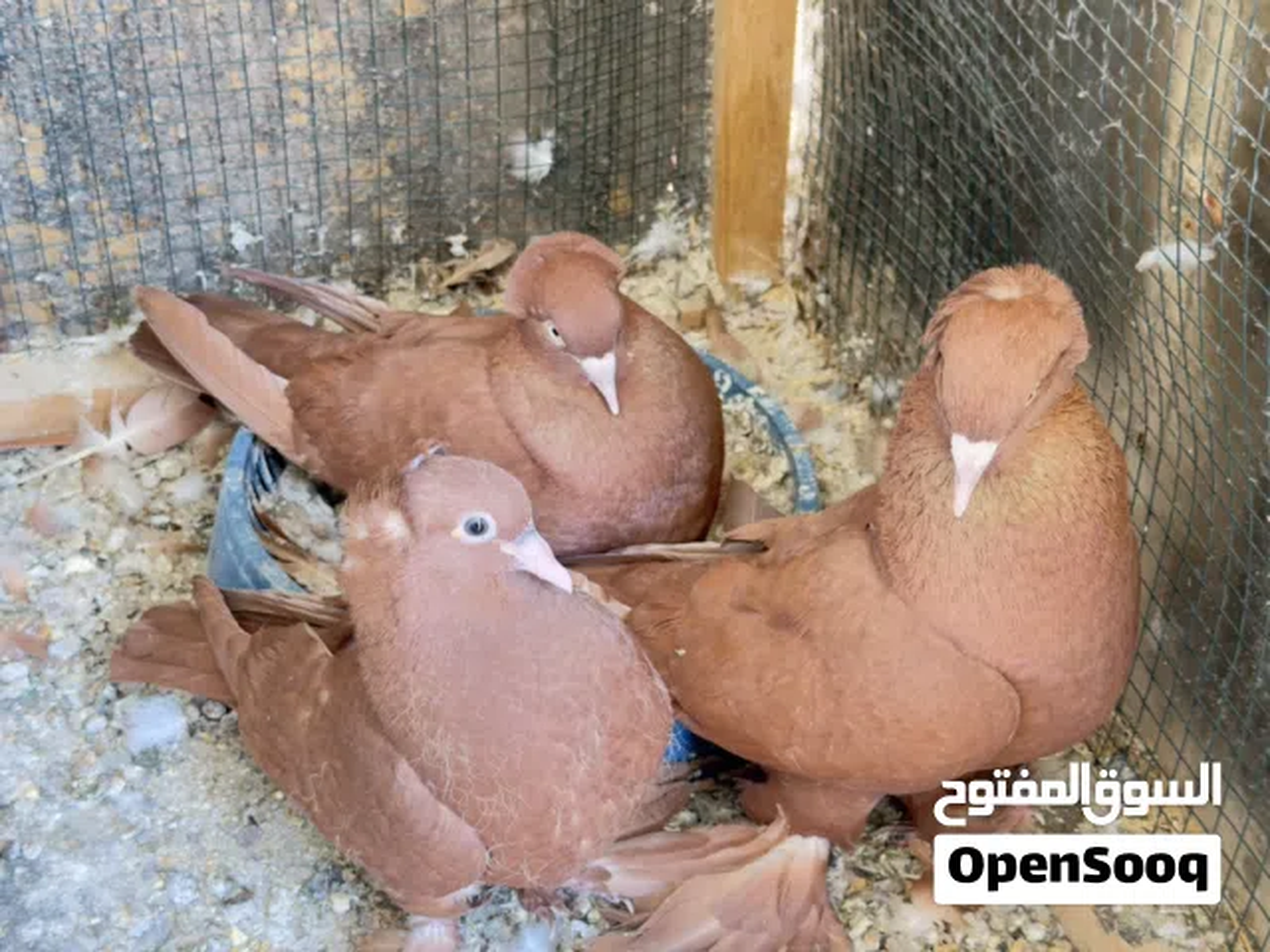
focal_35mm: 35
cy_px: 476
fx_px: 1284
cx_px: 635
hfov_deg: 52.6
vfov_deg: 40.7
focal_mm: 6.76
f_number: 1.78
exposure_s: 1/40
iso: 320
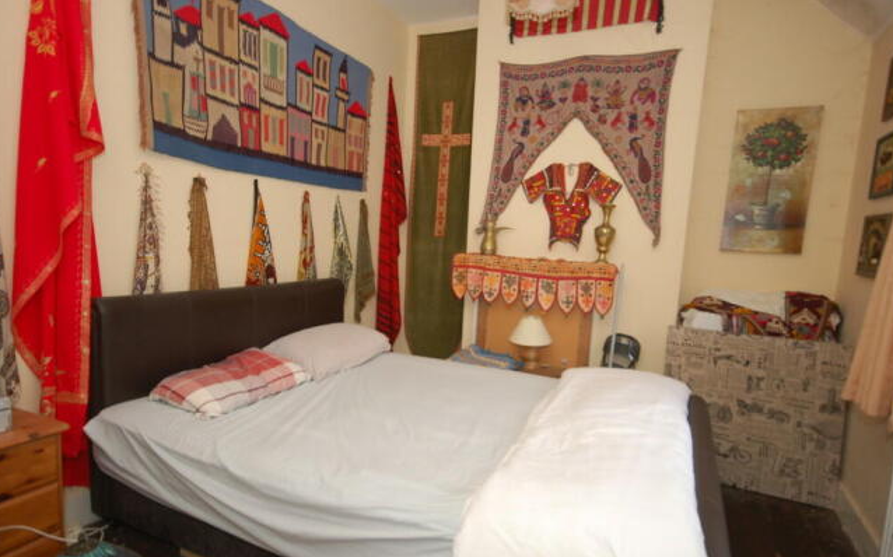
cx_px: 449
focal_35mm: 22
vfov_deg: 55.0
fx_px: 535
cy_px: 292
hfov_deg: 79.7
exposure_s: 1/60
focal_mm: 14
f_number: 4.8
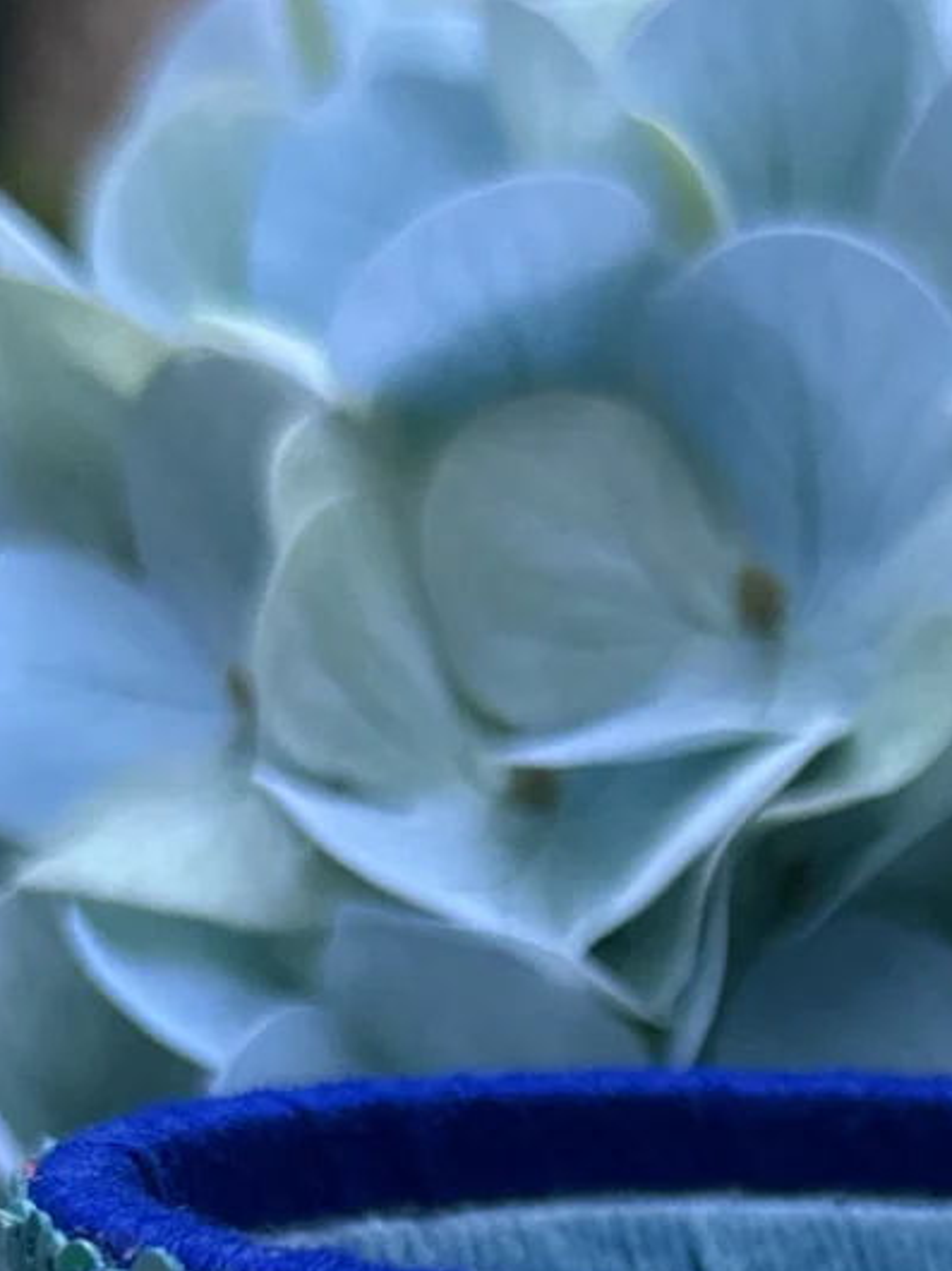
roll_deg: -0.6
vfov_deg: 15.7
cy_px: 1878
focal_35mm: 116
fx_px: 4257
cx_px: 1034
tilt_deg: -15.4
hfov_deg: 12.5
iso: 250
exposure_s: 1/97
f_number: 1.78
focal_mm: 6.86
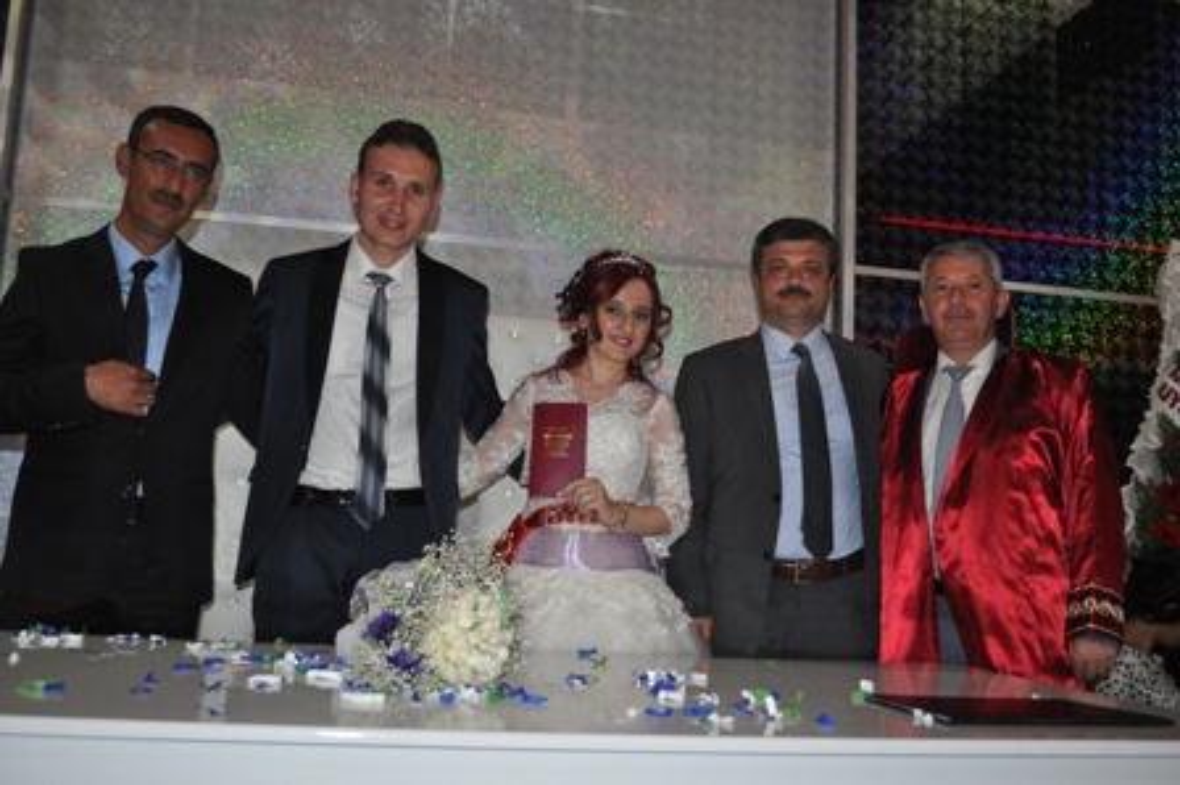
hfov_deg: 53.2
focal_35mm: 36
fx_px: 1179
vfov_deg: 36.8
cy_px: 392
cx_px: 590
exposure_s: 1/60
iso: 800
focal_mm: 24
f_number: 4
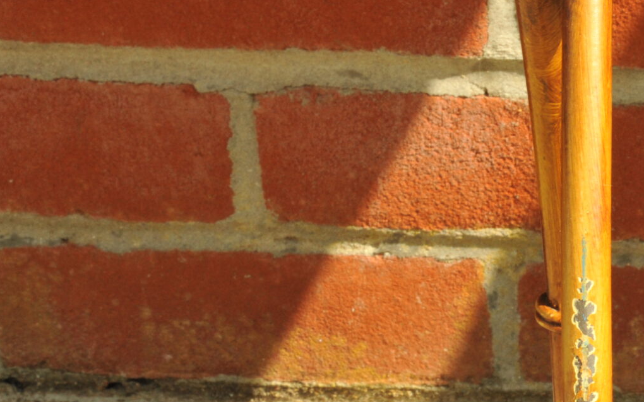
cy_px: 403
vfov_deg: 7.3
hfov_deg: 11.6
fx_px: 3141
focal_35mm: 179
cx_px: 613
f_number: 22
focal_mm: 70
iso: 1250
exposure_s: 1/160
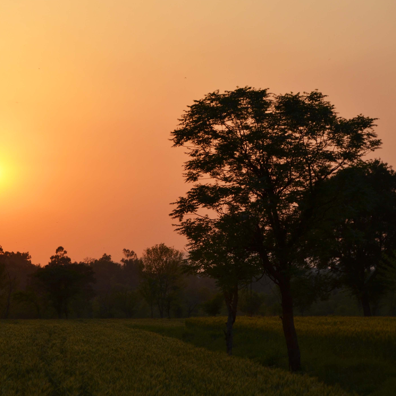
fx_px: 1497
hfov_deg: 15.0
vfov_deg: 15.1
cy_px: 196
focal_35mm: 116
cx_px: 85
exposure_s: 1/200
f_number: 9
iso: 100
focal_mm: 55
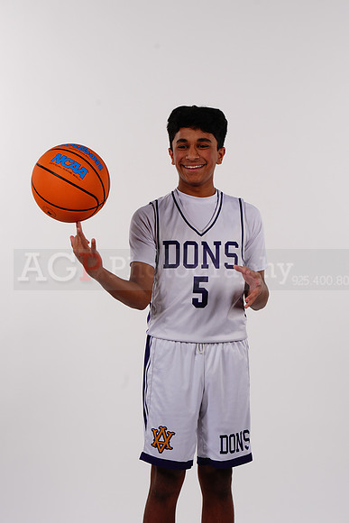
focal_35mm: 170
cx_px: 174
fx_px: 2470
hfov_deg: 8.1
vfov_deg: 12.1
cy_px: 262
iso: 200
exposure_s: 1/500
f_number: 10
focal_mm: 170
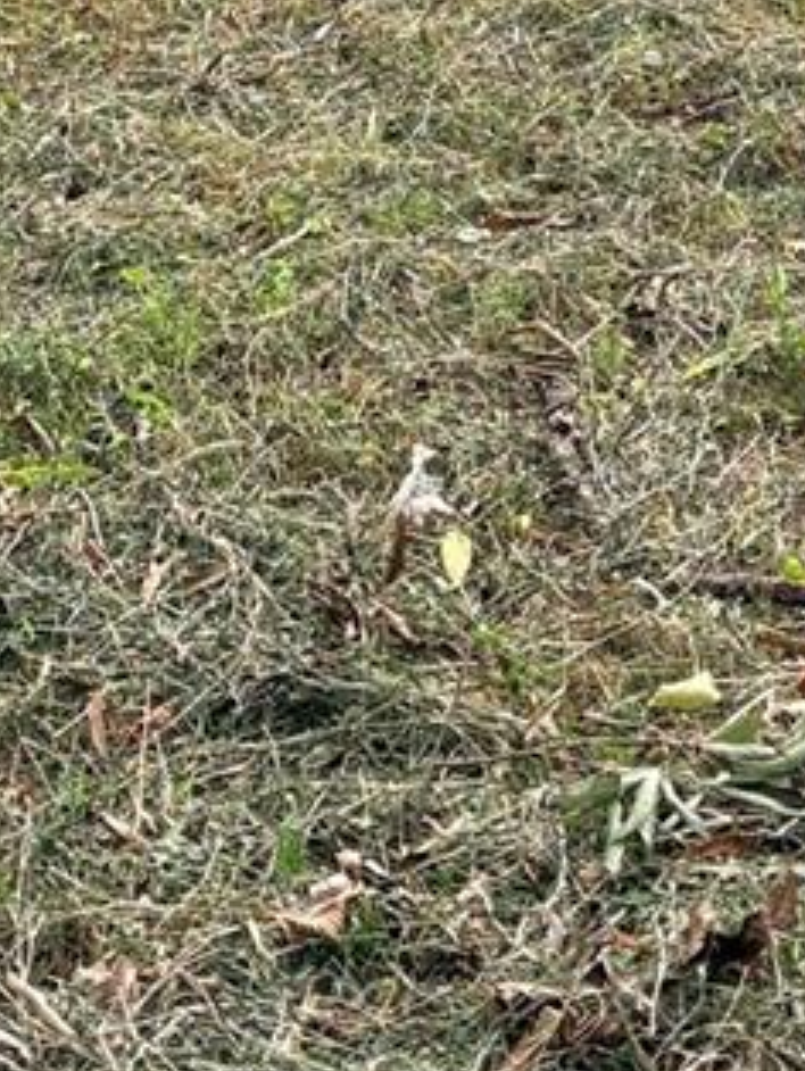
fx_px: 3933
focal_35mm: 127
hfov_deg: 11.6
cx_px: 689
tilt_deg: -8.6
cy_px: -495
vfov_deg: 14.5
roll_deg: +0.2
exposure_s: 1/444
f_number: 1.6
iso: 64
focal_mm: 5.96
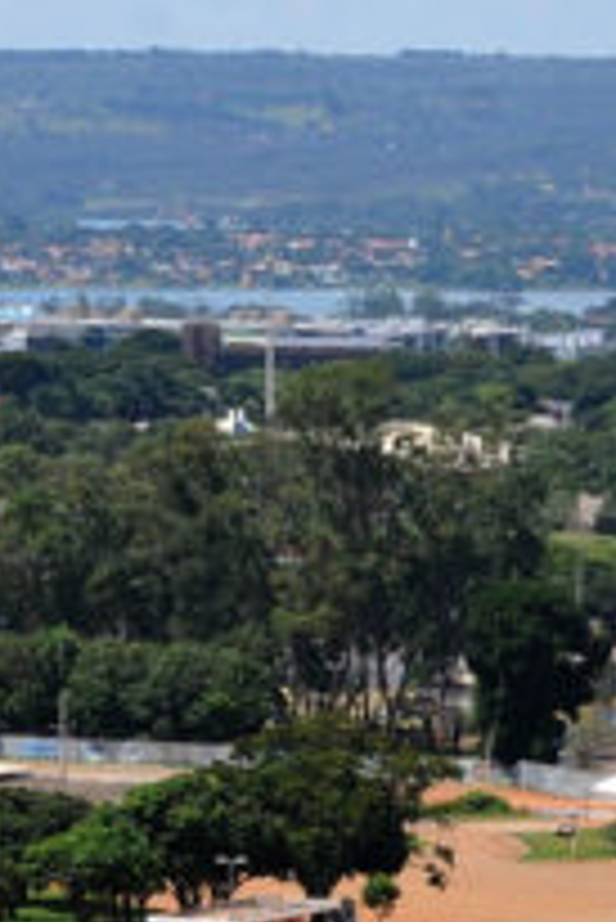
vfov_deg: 5.7
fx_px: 9224
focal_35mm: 360
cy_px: 816
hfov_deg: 3.8
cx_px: 1344
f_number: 11
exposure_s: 1/200
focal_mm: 48
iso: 320
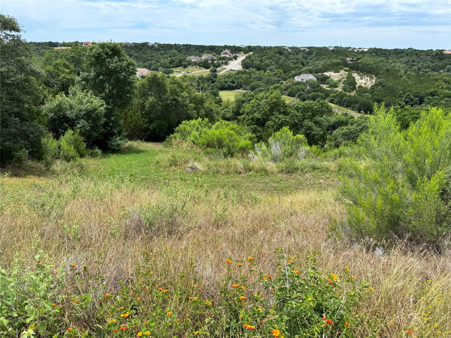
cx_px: 226
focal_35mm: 24
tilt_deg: -21.1
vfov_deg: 56.8
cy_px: 169
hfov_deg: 71.6
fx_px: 313
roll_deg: -2.8
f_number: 1.78
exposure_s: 1/2604
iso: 80
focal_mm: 6.76
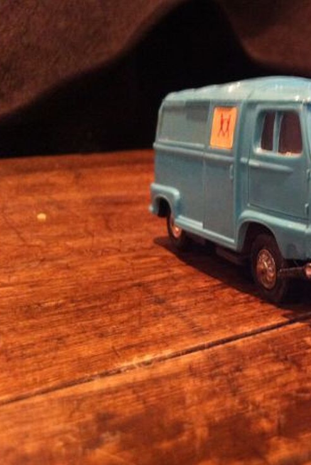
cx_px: 305
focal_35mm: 49
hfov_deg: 26.2
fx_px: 635
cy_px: 233
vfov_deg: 40.3
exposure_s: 1/17
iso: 500
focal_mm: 3.85
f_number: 2.8
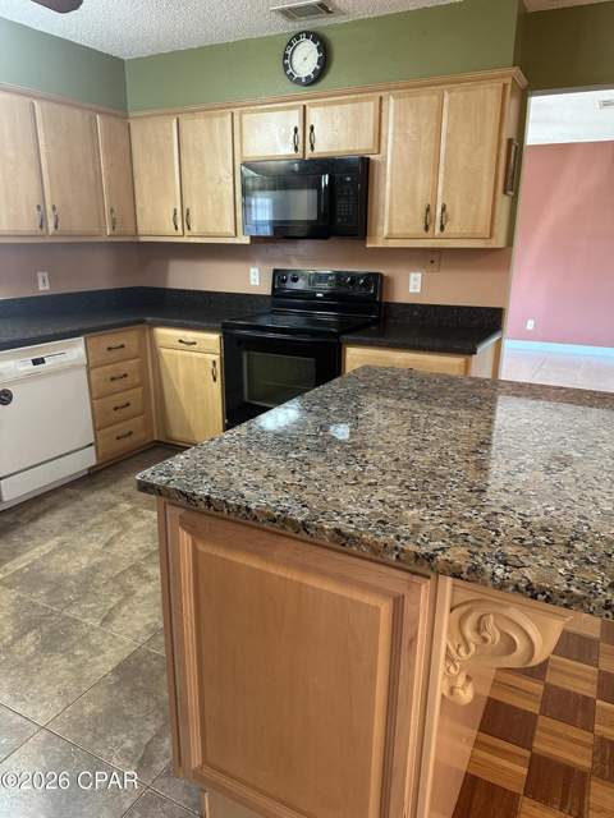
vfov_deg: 71.6
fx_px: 568
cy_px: 409
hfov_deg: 56.8
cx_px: 307
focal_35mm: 24
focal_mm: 6.86
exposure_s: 1/60
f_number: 1.78
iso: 320
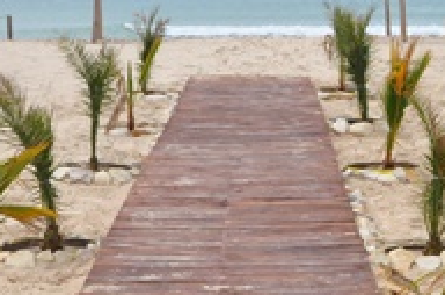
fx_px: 1687
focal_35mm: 137
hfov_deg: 15.0
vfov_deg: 10.0
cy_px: 110
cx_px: 313
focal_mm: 25
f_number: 9.5
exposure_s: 1/350
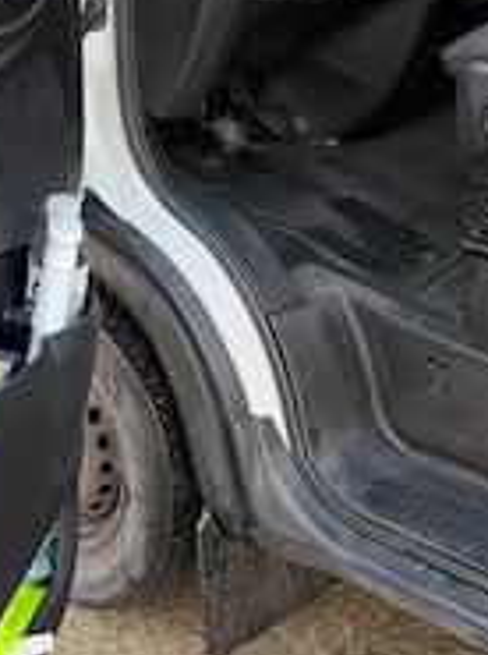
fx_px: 981
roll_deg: -0.9
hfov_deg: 27.9
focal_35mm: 52
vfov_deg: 35.8
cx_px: 251
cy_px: 145
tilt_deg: -13.1
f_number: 1.78
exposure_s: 1/228
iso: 80
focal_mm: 6.76
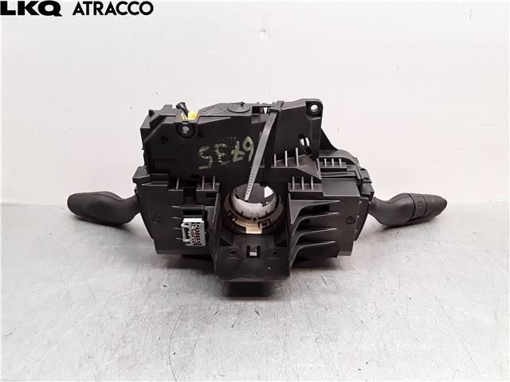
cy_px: 191
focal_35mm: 28
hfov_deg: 63.4
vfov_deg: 49.7
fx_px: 413
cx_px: 255
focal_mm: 2.91
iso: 100
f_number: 1.9
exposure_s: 1/100
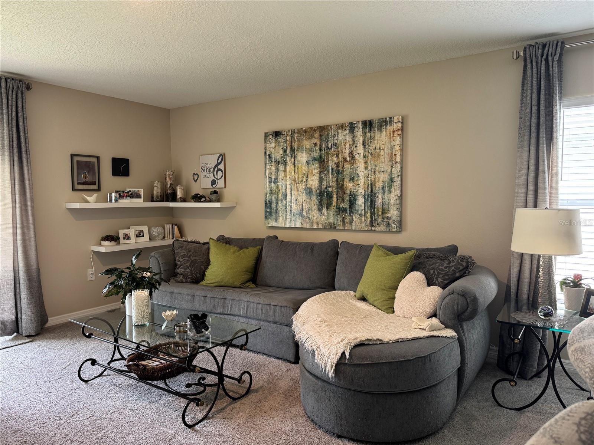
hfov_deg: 71.6
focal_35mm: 24
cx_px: 297
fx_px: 412
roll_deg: +0.0
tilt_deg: -3.7
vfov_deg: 56.8
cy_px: 222
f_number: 1.78
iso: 160
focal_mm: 6.76
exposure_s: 1/60
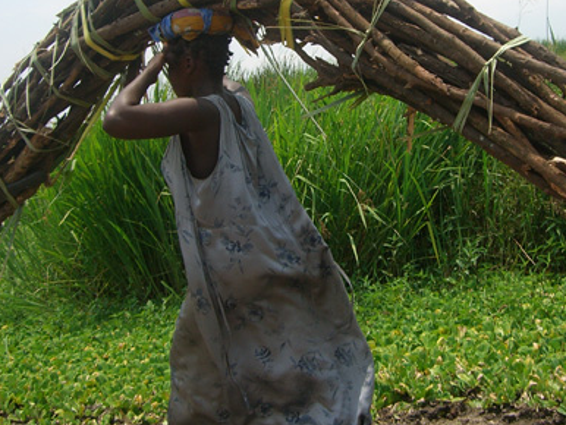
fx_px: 965
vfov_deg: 24.6
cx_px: 372
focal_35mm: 59
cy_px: 111
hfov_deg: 32.4
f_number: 4.3
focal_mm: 6.2
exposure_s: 1/500
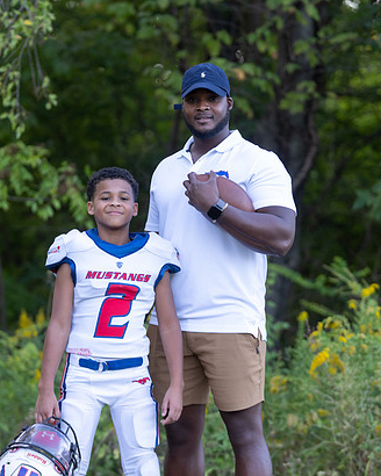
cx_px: 175
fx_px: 2312
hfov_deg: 9.4
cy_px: 273
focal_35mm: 164
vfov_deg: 11.8
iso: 320
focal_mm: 100
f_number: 2.8
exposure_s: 1/320
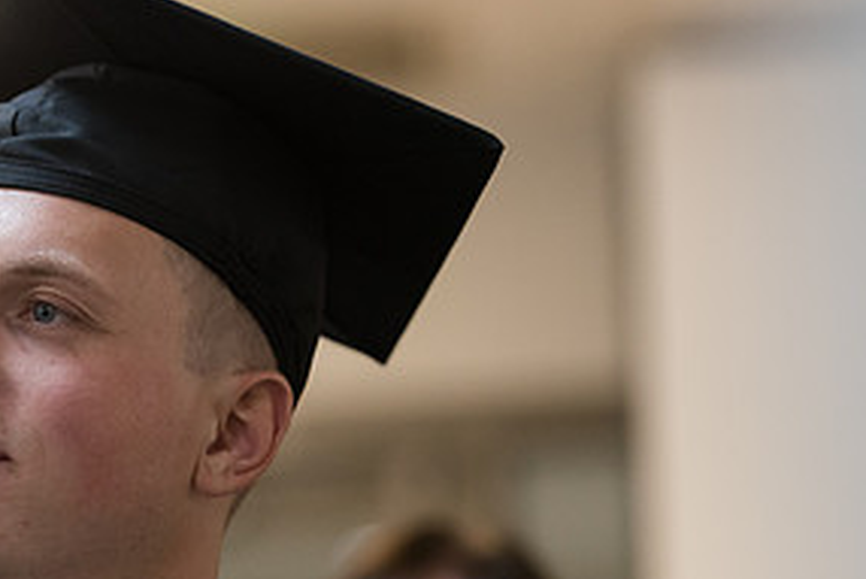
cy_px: 508
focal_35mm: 243
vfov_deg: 5.7
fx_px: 5848
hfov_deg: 8.4
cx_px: 73
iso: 2500
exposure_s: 1/200
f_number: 2.8
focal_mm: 120
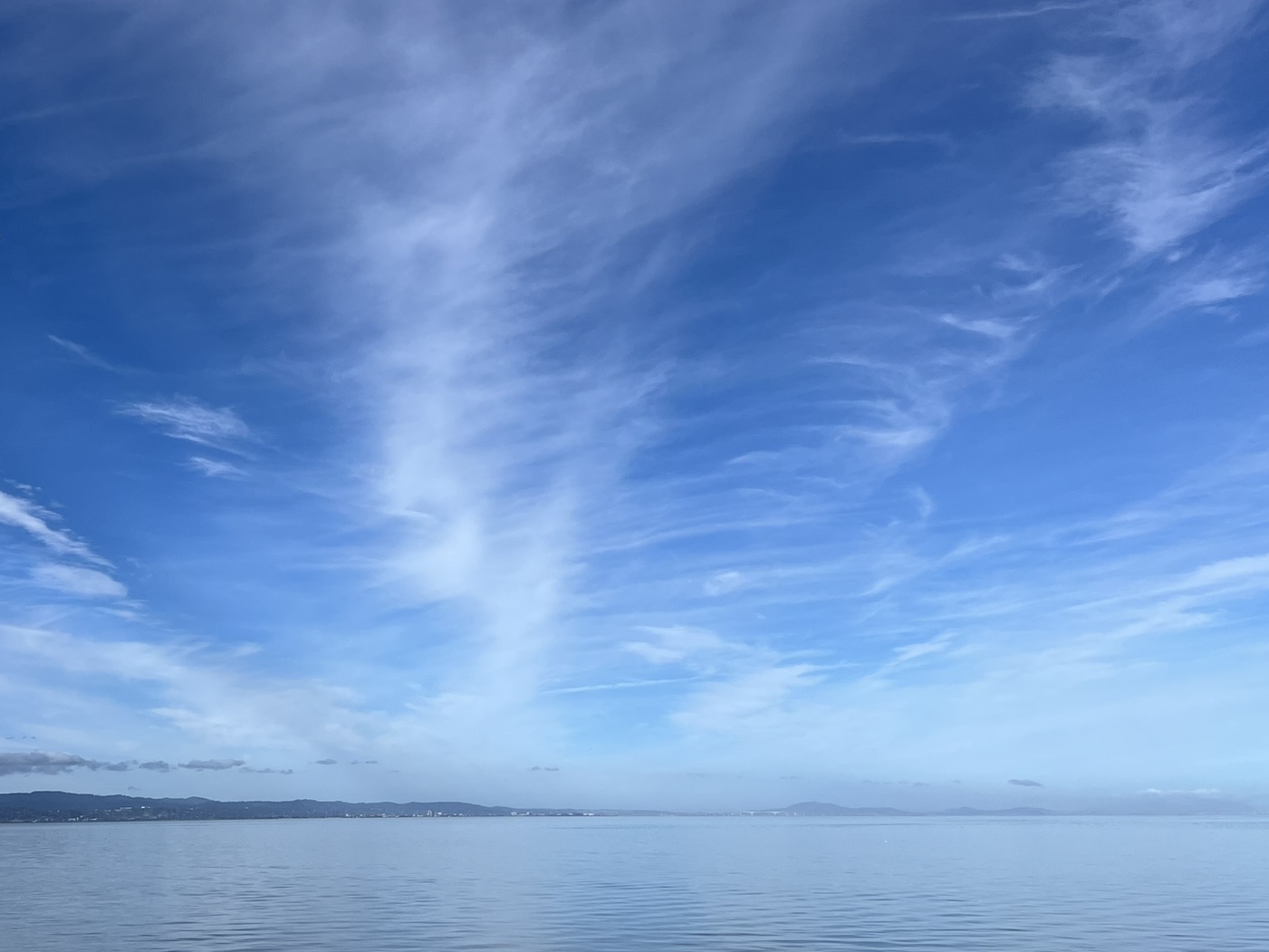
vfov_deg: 37.7
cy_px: 498
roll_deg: +0.5
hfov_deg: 48.4
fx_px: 1393
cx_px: 460
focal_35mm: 38
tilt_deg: +12.3
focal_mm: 5.7
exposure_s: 1/8696
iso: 50
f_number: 1.5
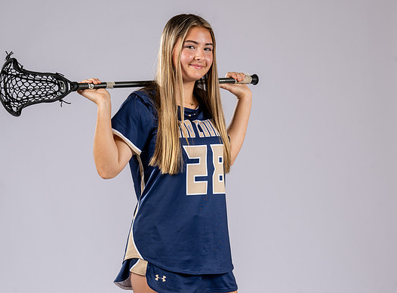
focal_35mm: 153
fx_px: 1744
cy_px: 150
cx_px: 196
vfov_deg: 9.6
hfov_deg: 13.0
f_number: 6.3
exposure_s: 1/200
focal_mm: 120
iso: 250
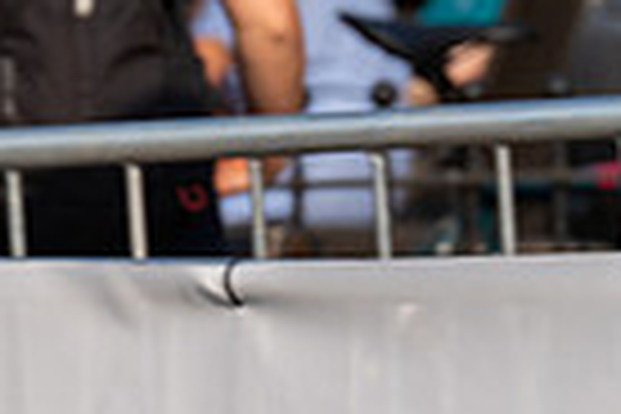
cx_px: -608
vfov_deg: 1.7
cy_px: 178
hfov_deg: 2.6
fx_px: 13799
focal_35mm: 800
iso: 160
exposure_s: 1/1000
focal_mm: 191
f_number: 6.3
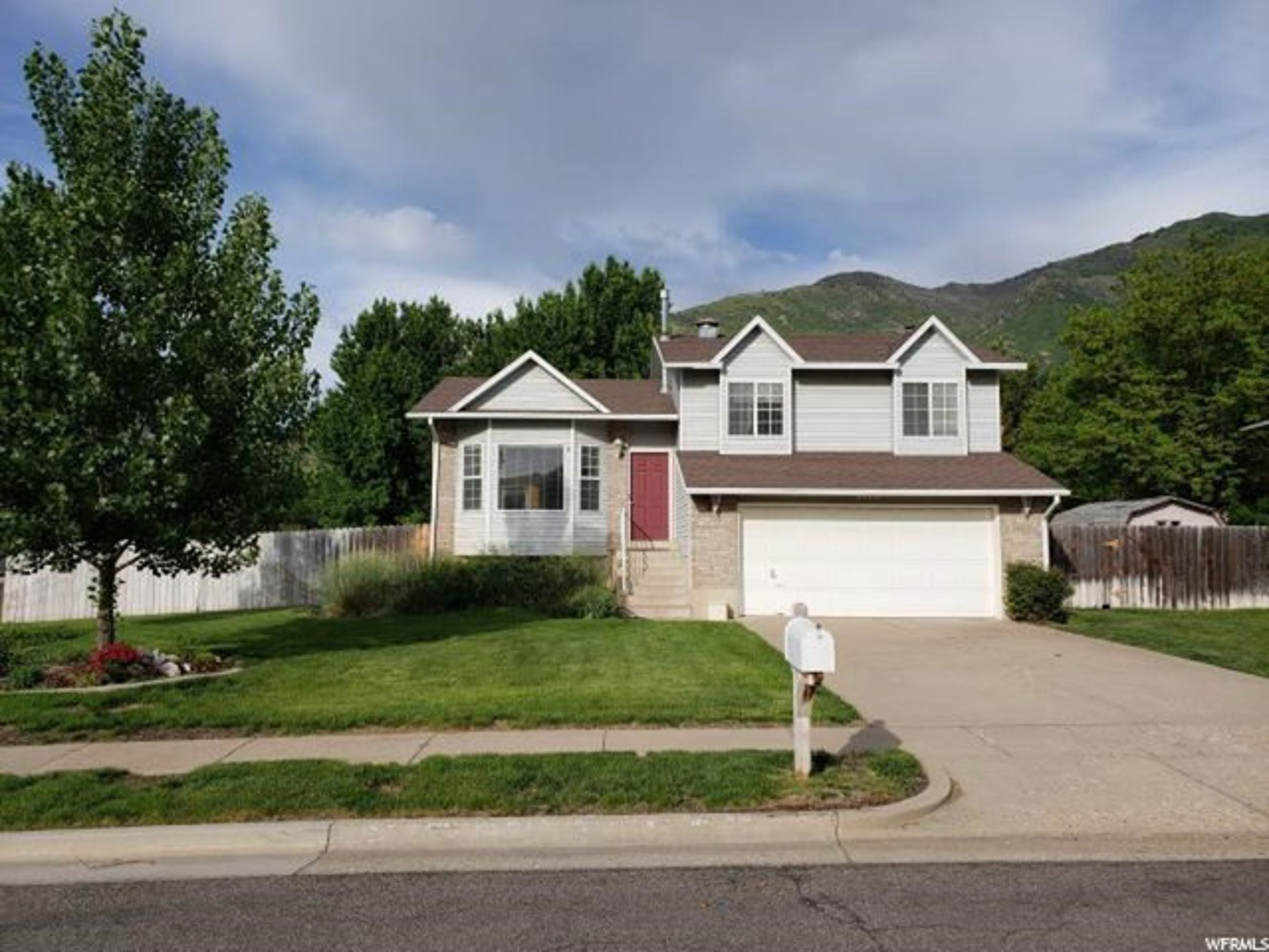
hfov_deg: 67.3
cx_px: 634
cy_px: 476
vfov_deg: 53.1
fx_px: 953
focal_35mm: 26
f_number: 2.4
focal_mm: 4.3
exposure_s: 1/1909
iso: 50
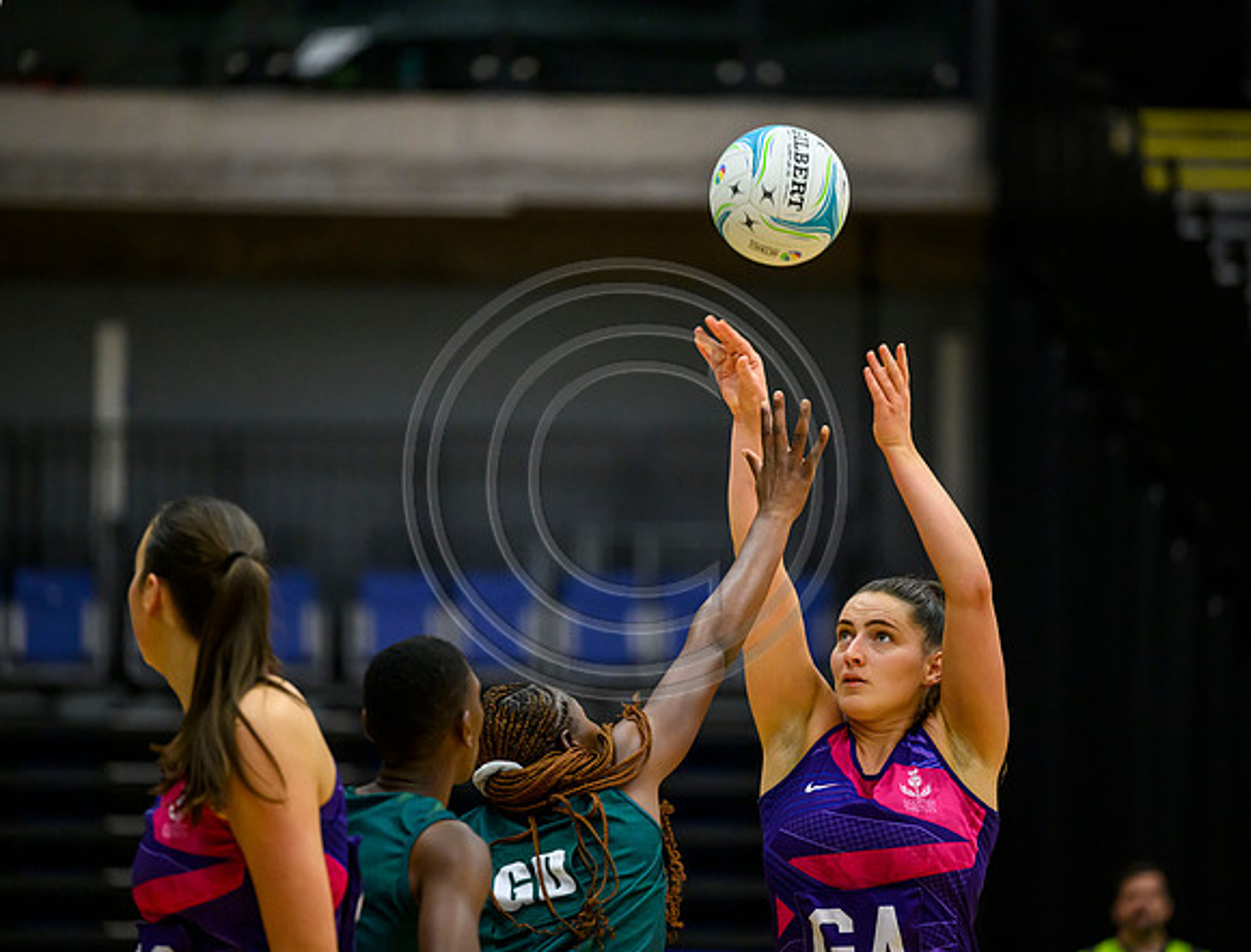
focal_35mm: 218
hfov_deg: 9.0
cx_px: 713
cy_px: 476
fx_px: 7926
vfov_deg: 6.9
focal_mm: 200
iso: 4000
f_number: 2.8
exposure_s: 1/1000
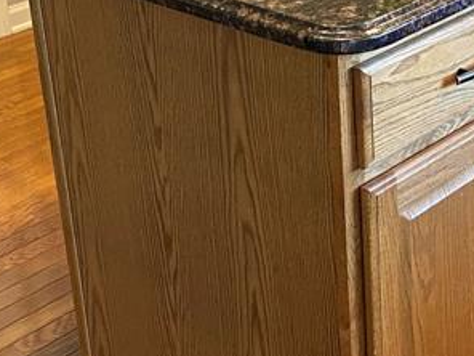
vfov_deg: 16.2
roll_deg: -0.1
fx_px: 1232
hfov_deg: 21.1
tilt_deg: -22.8
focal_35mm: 90
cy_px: 47
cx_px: 463
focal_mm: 4.25
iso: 250
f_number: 1.8
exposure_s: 1/60
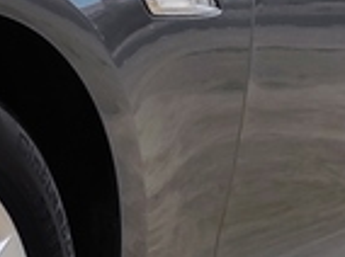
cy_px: -34
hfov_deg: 10.1
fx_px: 1791
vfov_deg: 8.2
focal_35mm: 180
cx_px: -381
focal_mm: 5.43
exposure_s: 1/50
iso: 154
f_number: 1.89
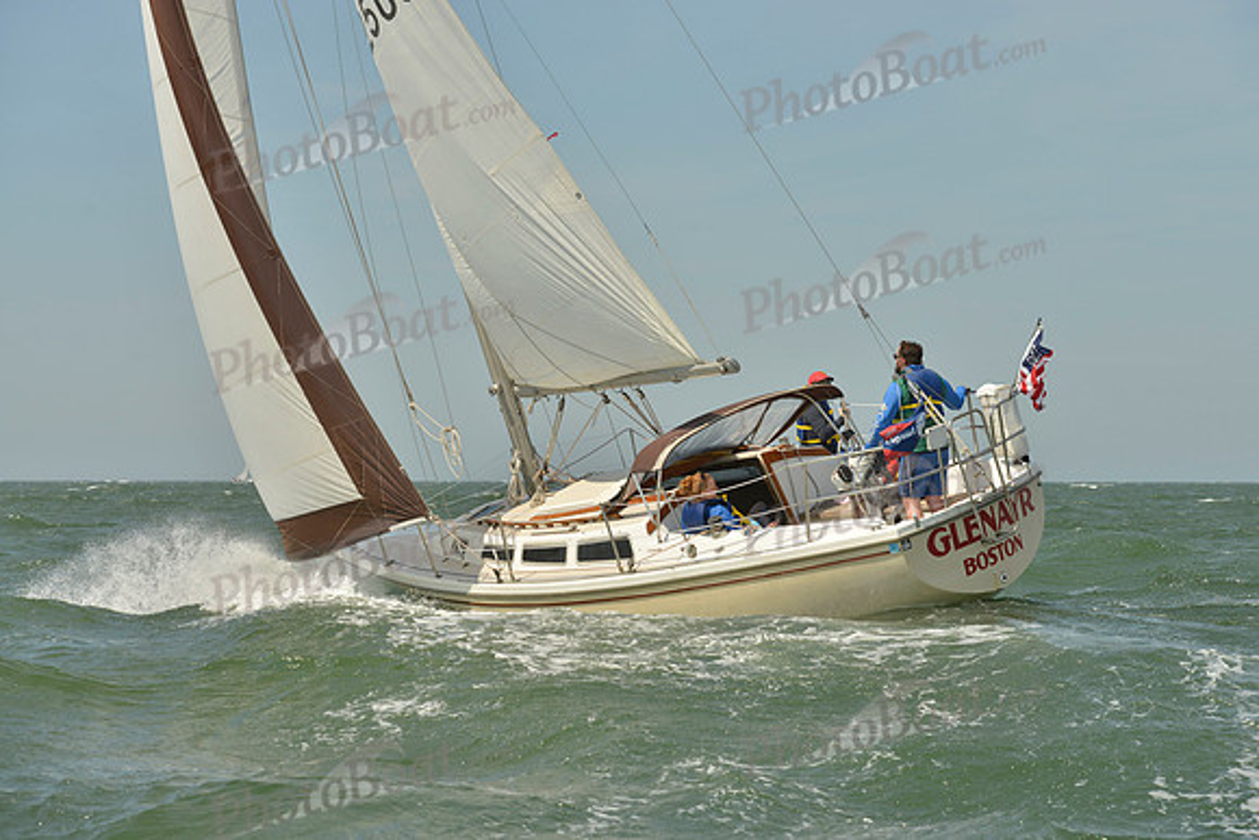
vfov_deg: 16.1
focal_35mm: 85
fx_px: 2973
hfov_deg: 23.9
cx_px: 630
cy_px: 420
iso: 200
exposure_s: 1/1250
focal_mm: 85
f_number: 7.1
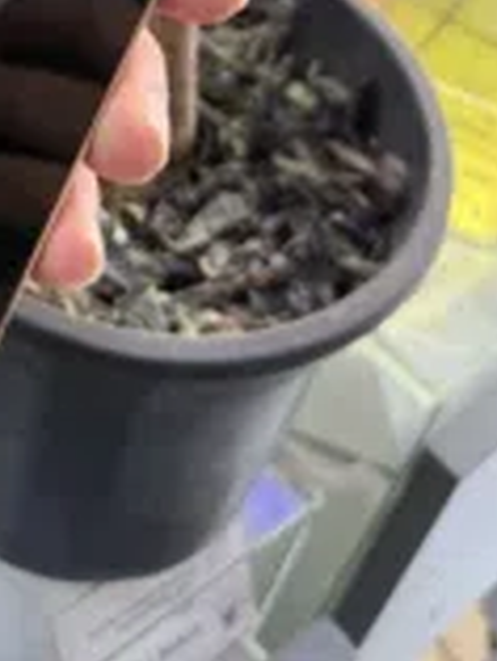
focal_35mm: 61
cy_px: -177
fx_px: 1166
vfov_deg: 27.1
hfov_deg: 22.8
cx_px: -34
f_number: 1.78
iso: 100
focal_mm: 6.76
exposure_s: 1/100
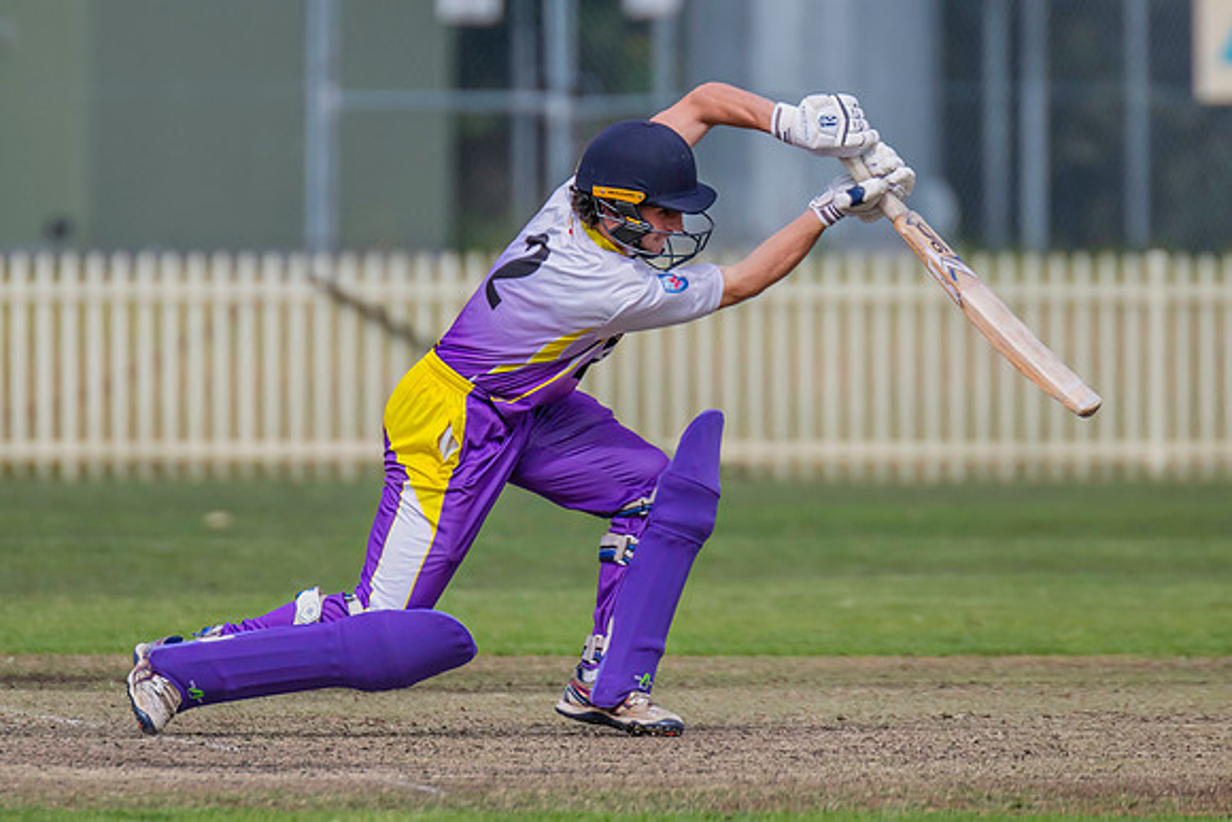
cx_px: 458
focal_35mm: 877
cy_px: 344
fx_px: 30034
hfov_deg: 2.3
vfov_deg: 1.6
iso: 800
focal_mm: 600
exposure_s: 1/2500
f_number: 6.3
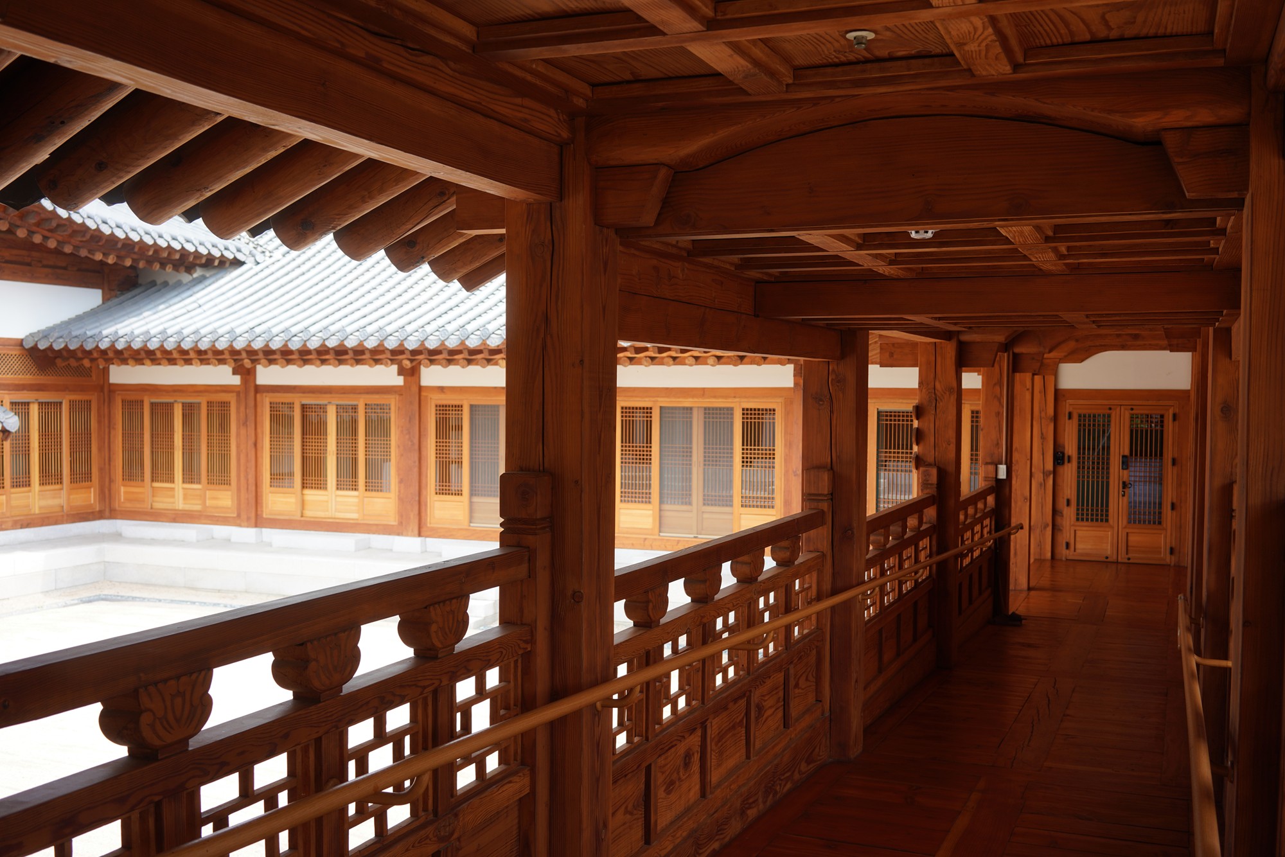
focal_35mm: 35
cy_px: 428
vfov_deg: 37.9
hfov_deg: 54.4
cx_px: 642
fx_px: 1249
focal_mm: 35
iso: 200
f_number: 5.6
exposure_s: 1/100
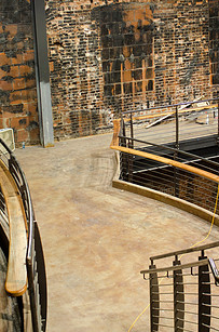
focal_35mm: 66
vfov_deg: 30.5
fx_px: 606
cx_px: 143
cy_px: 125
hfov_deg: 20.4
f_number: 2.5
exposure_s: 1/100
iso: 1000
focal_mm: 30
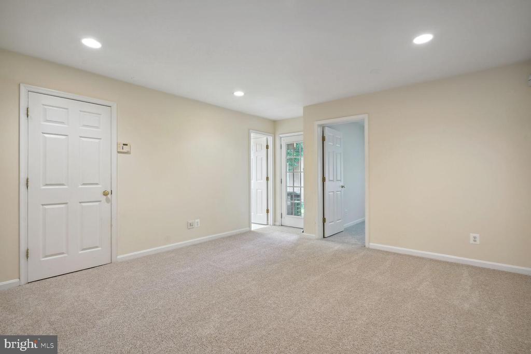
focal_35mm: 16
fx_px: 236
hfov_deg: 96.7
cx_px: 266
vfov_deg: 73.8
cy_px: 177
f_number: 8
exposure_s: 1/4
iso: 200
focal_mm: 16
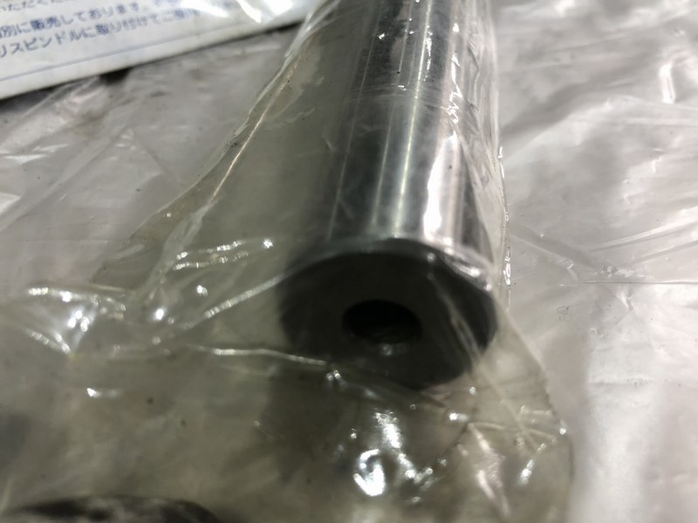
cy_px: 262
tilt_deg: -44.5
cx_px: 349
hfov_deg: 63.4
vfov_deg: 49.7
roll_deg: +1.7
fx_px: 565
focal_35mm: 28
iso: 40
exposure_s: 1/33
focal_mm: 4
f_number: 1.8
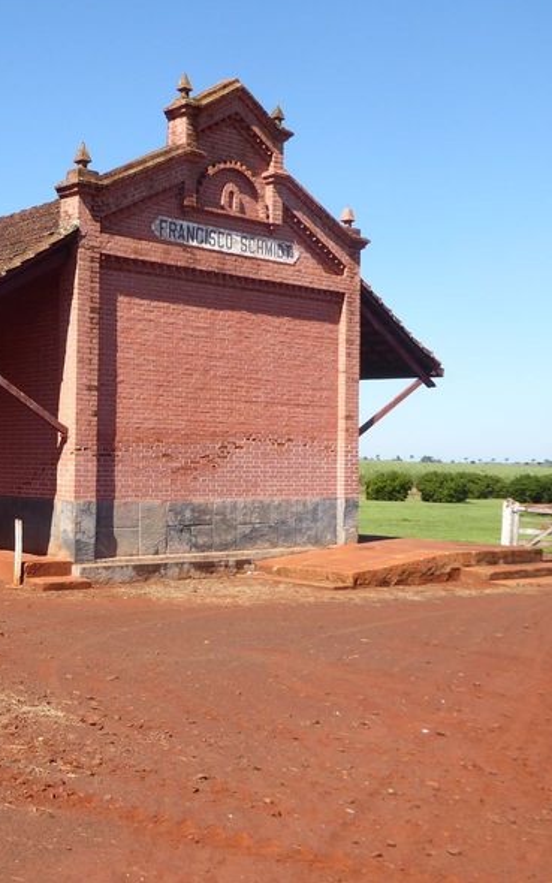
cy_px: 437
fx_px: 1107
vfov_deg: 43.5
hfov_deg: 26.4
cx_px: -10
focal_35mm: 46
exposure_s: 1/500
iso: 80
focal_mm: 5.4
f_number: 3.5
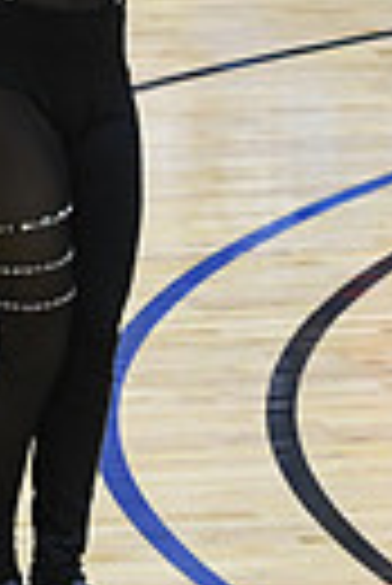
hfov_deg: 1.8
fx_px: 12608
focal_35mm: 774
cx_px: -874
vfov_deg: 2.7
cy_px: 65
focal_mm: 116
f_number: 2.8
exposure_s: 1/400
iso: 3200
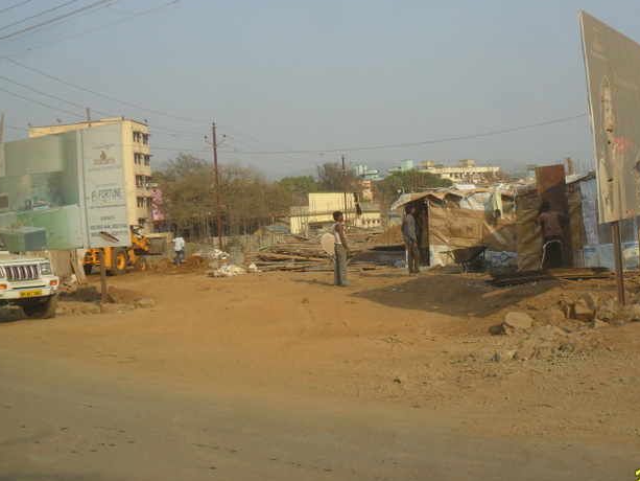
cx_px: 390
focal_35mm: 56
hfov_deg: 34.2
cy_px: 231
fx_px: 1036
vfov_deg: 26.1
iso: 100
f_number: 4.5
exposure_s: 1/750
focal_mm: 7.8
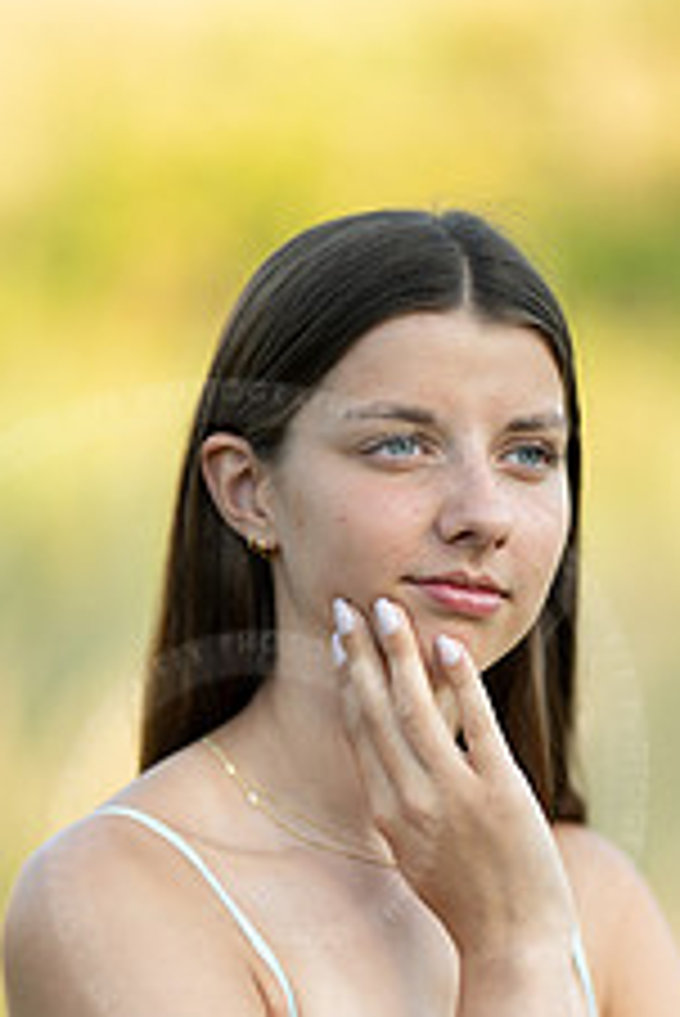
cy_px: 927
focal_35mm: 169
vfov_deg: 12.1
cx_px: 338
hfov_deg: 8.1
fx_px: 4781
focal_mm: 85
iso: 160
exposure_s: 1/1600
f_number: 1.2
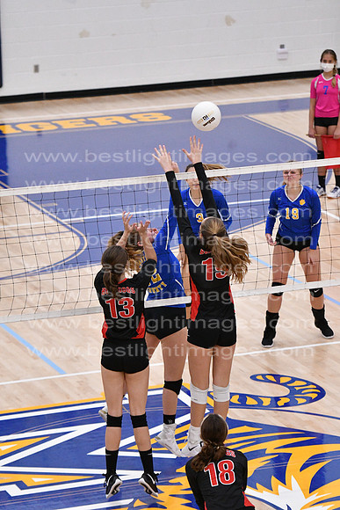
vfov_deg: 11.2
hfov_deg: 7.5
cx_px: 170
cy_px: 255
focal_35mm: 183
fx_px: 2591
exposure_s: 1/1250
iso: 6400
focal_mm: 122
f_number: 3.2
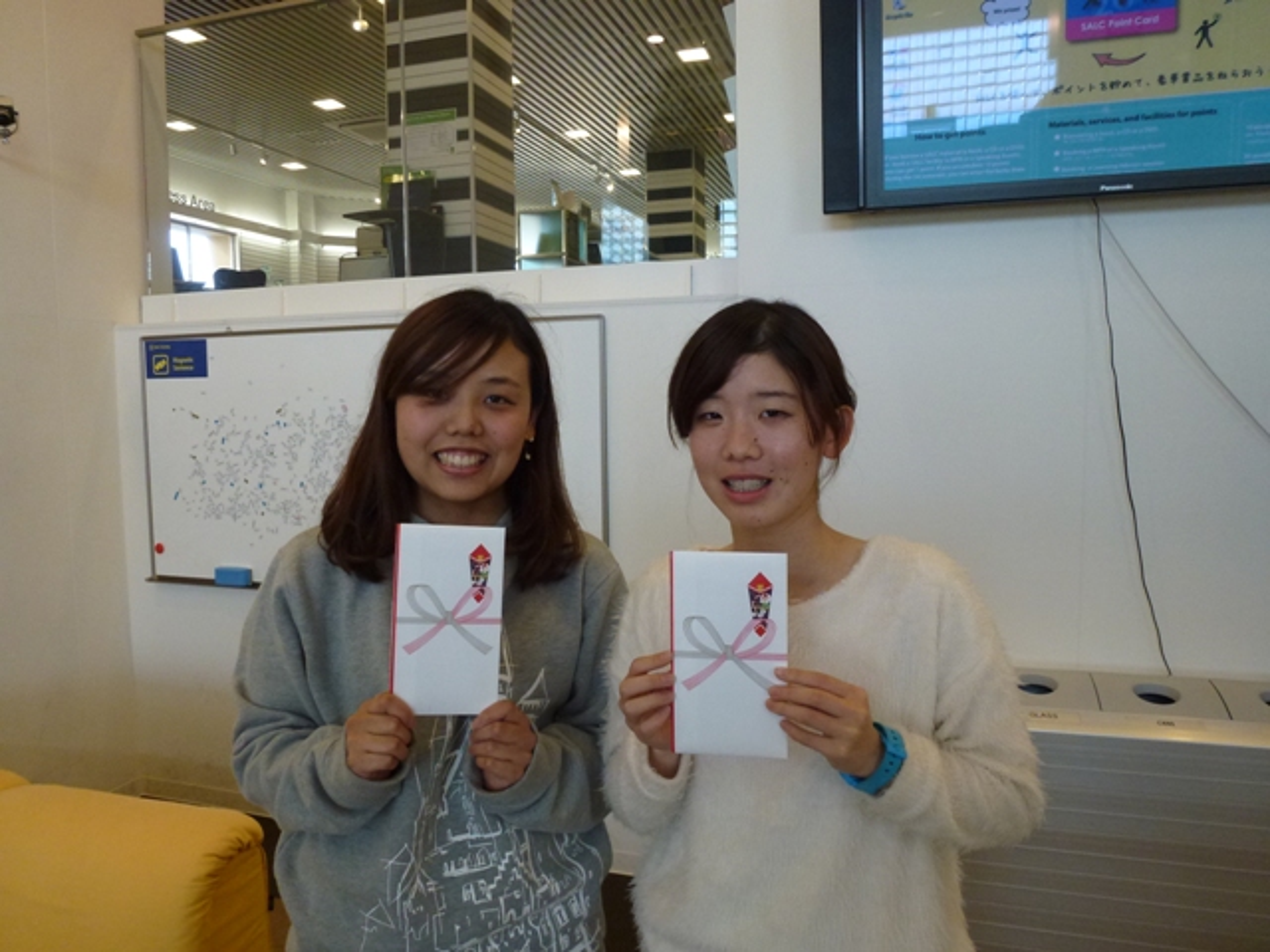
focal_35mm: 24
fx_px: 881
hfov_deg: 71.6
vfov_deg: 56.8
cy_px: 476
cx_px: 635
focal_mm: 4.3
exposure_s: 1/60
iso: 250
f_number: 3.3
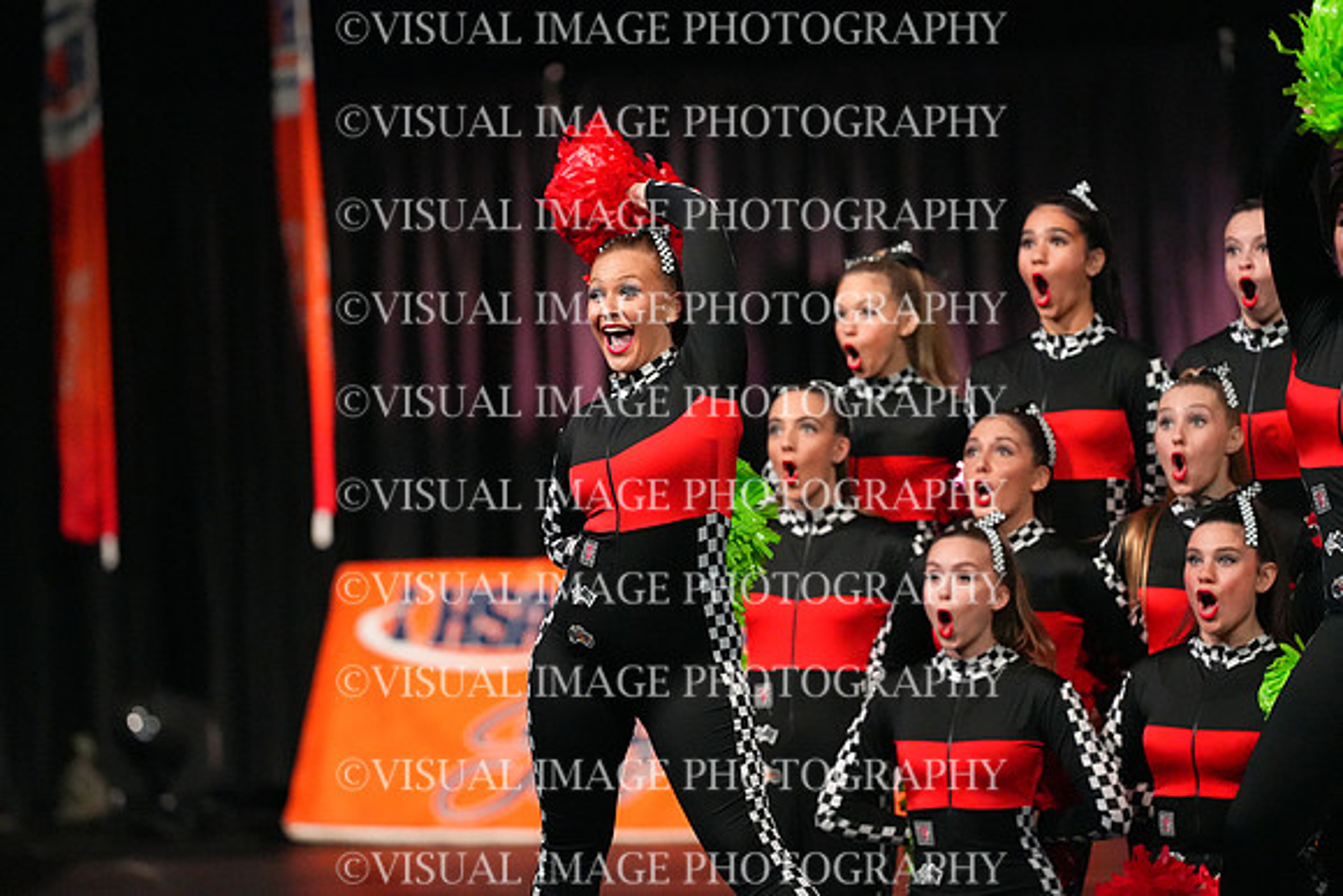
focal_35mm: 300
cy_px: 448
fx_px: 11194
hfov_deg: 6.9
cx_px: 672
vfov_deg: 4.6
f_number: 3.5
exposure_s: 1/1250
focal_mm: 300
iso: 16000
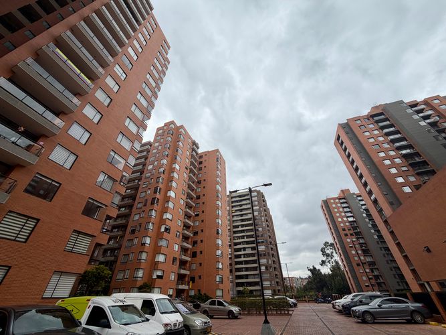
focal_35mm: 14
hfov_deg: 102.1
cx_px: 223
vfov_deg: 85.7
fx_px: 180
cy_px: 168
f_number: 2.2
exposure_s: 1/770
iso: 32
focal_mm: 2.22
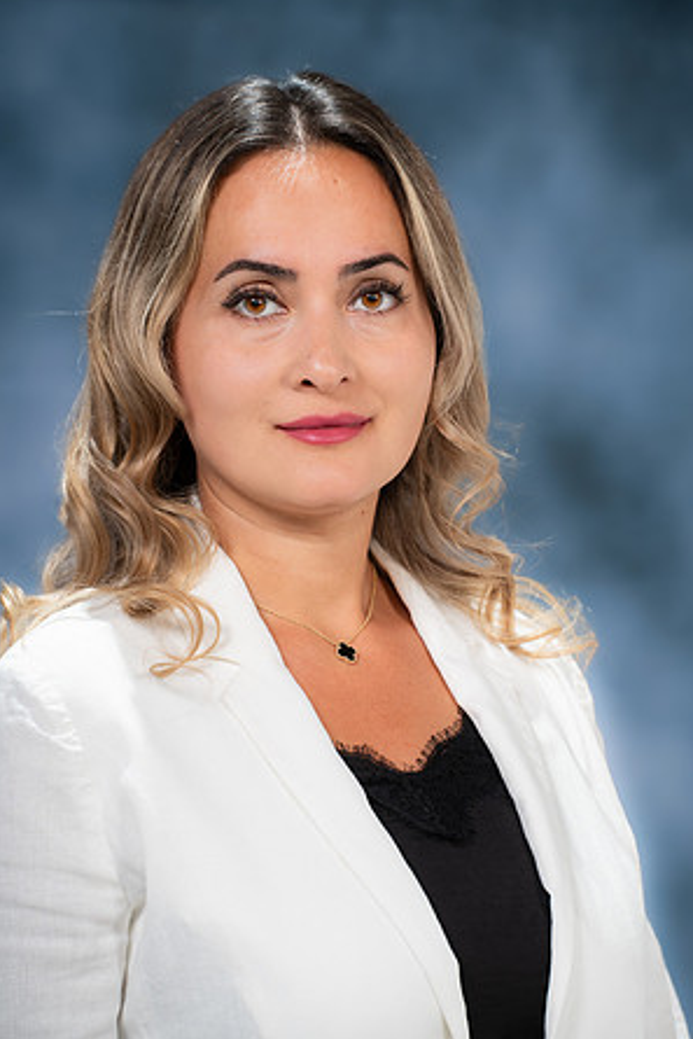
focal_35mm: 182
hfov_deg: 7.6
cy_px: 518
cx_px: 348
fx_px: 5251
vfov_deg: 11.3
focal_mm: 180
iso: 320
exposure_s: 1/200
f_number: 5.6
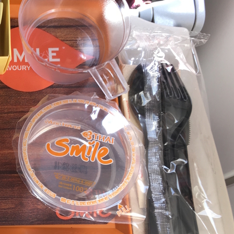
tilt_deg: -70.2
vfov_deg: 28.6
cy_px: 134
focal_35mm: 60
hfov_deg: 26.3
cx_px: -25
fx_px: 459
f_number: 2.2
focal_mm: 4.15
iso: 25
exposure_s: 1/33
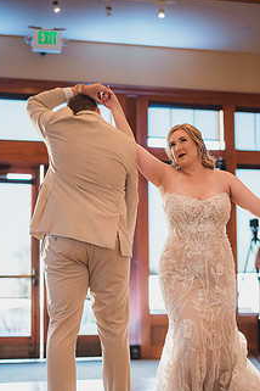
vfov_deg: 28.7
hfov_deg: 19.4
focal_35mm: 70
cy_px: 242
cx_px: 152
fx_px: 758
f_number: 1.4
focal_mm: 50
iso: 1250
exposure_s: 1/1250
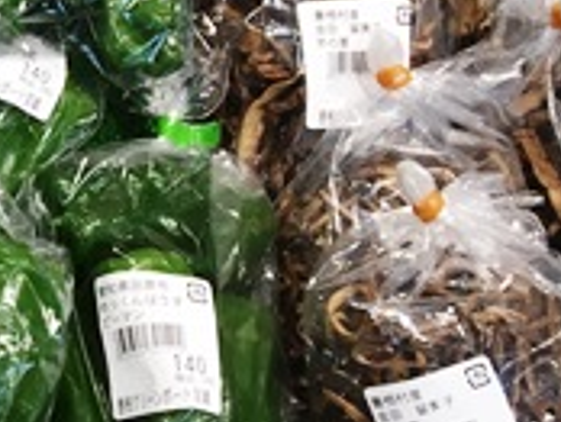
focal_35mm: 120
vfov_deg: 12.1
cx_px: -426
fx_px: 1947
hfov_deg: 14.5
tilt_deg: -51.9
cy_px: -74
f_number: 2.2
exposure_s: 1/40
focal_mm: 4.15
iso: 25
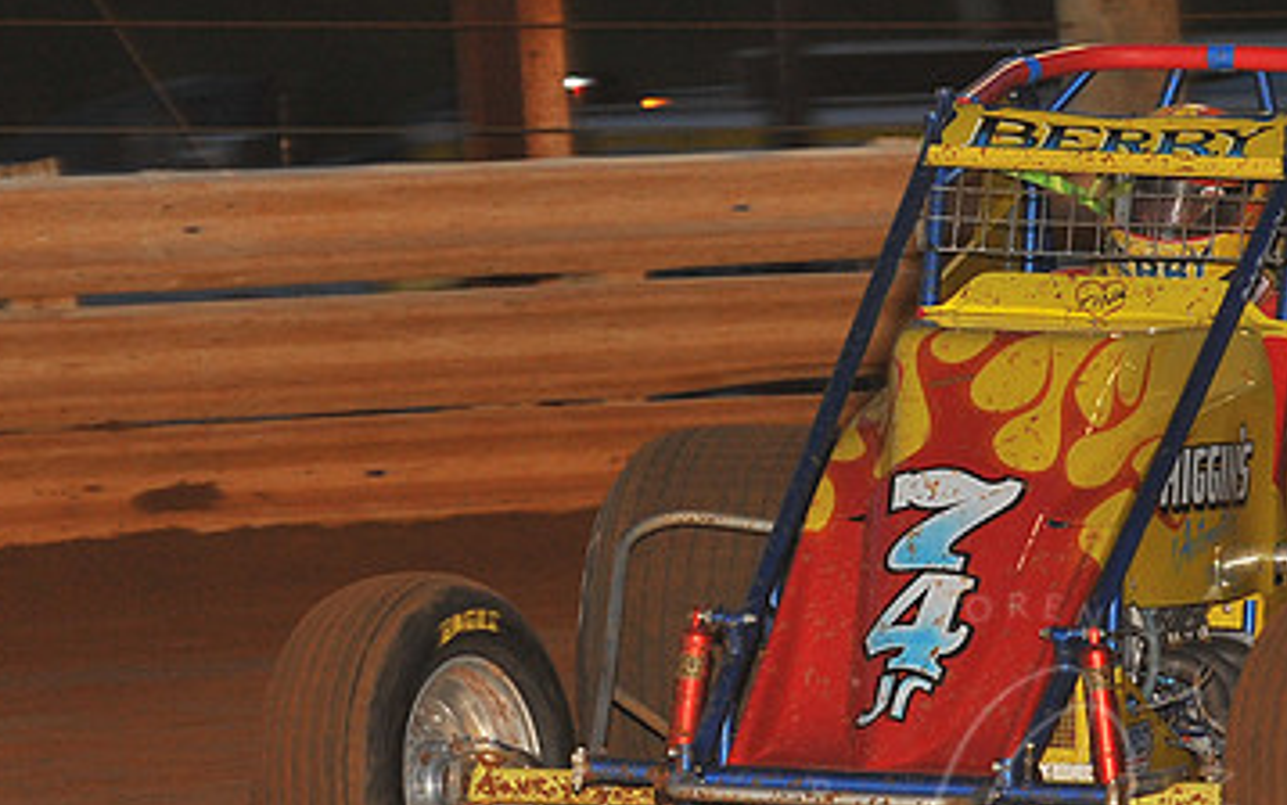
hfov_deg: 10.6
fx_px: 6947
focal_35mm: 198
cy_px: 476
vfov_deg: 6.6
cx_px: 1017
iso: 1000
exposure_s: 1/320
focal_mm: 120
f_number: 7.1
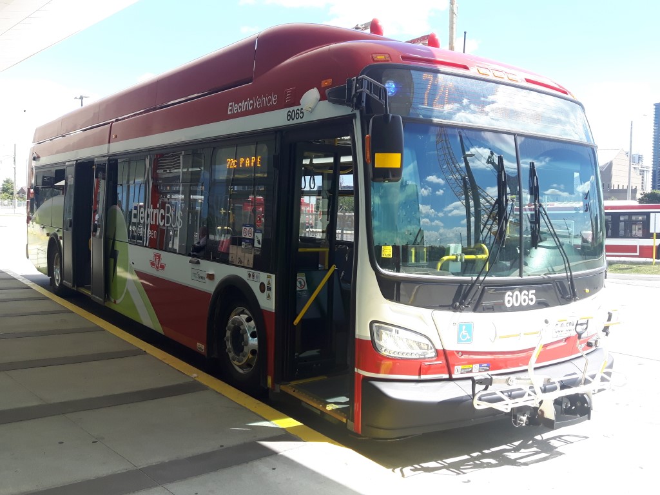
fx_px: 591
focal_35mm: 31
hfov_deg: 58.4
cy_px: 248
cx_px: 330
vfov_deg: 45.4
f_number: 1.9
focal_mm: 3.7
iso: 40
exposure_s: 1/382
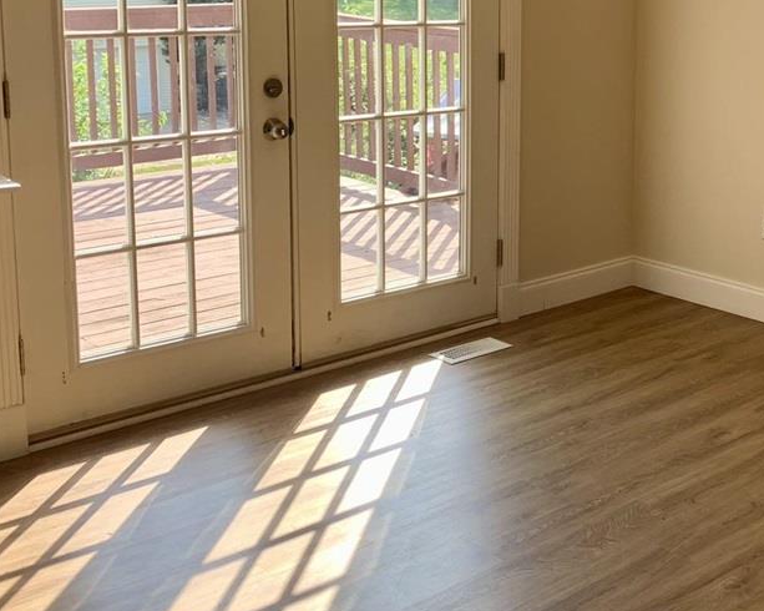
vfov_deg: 28.2
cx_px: 651
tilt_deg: -10.4
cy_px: 160
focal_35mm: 53
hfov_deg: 33.9
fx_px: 1198
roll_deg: -2.1
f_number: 1.8
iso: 25
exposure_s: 1/147
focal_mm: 4.25
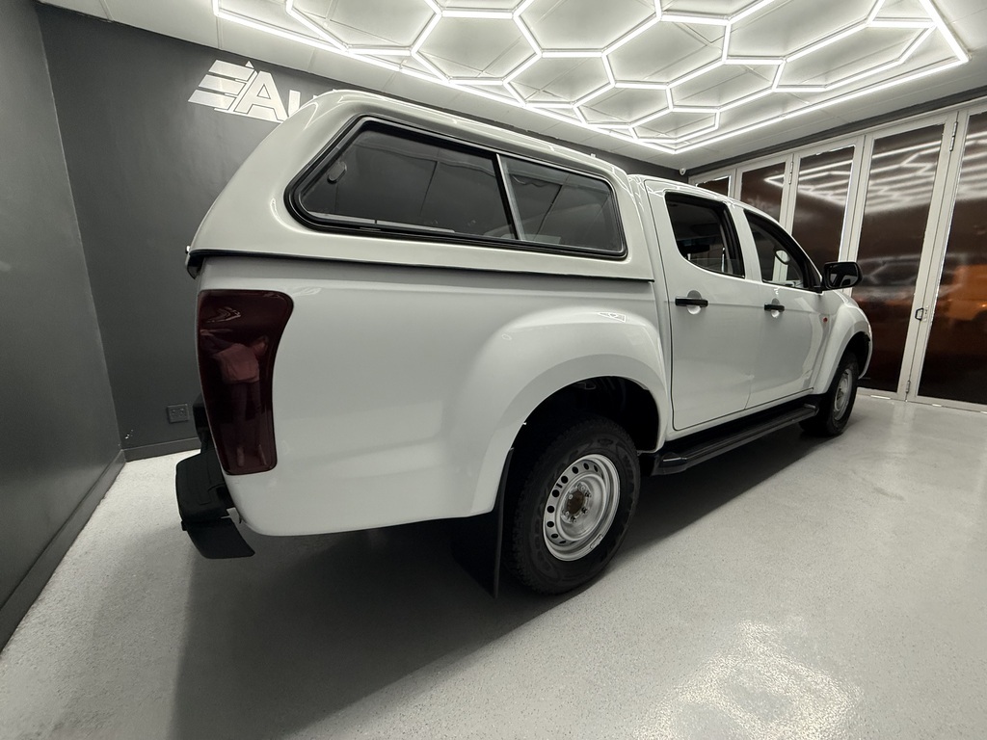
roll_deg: +0.5
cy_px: 370
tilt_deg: -12.2
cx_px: 494
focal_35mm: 14
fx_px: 399
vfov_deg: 85.7
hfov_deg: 102.1
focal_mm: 2.22
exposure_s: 1/99
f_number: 2.2
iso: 320
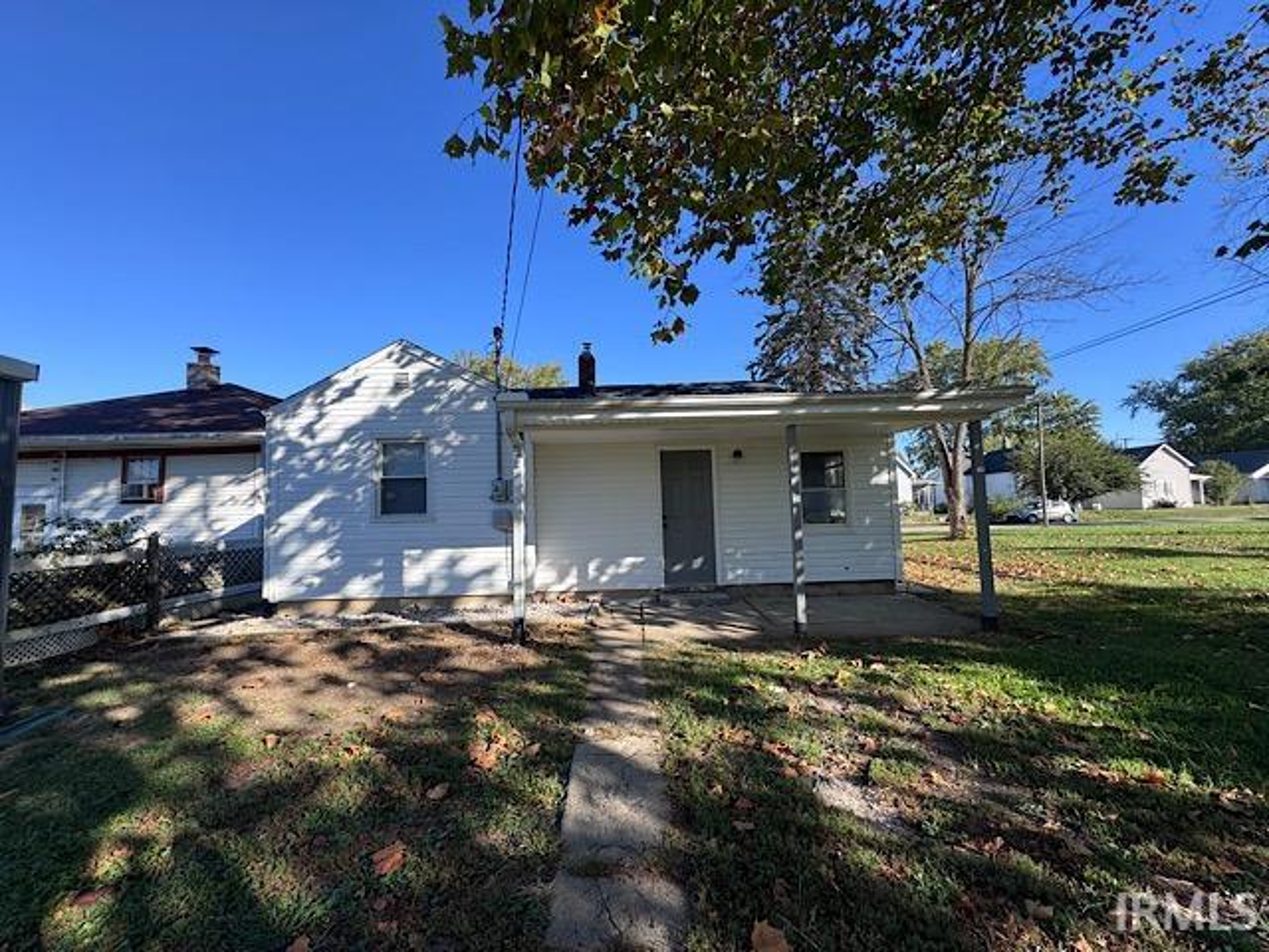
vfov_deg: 85.7
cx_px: 634
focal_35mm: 14
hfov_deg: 102.1
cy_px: 476
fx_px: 513
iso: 40
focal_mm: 2.22
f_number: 2.2
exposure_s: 1/451
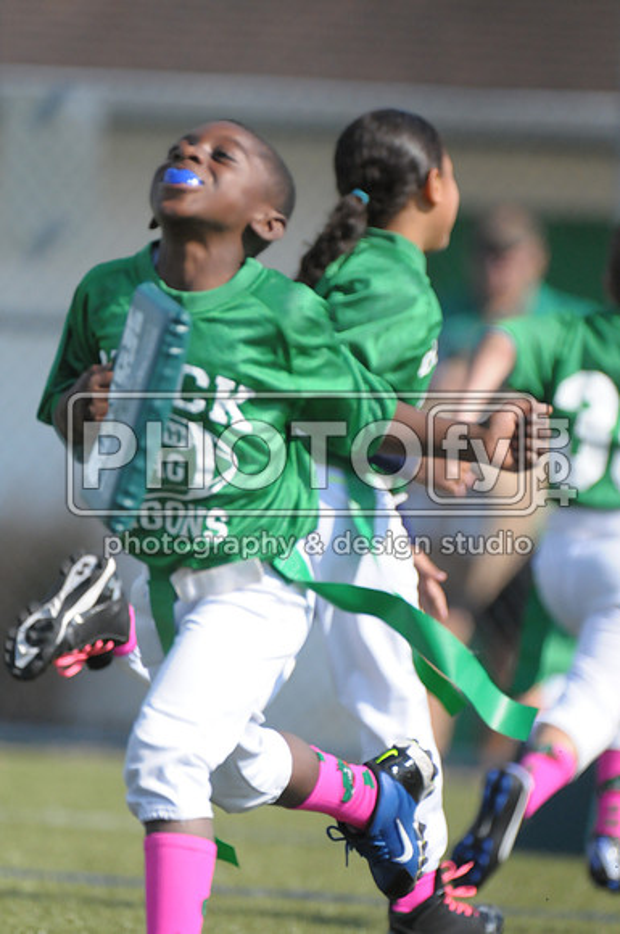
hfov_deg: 2.5
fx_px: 13991
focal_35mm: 540
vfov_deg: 3.8
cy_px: 467
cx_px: 310
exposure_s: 1/8000
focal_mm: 360
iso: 1600
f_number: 4
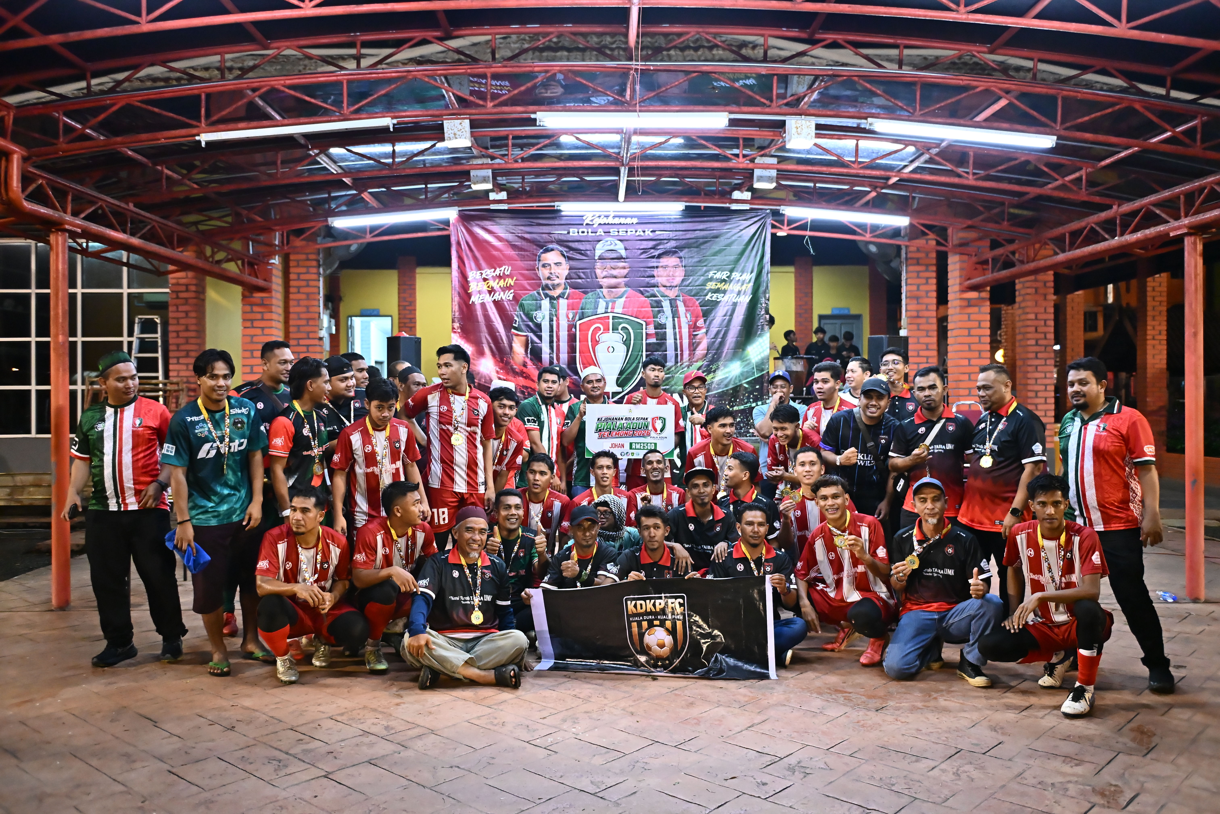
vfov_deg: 41.1
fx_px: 1084
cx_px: 610
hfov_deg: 58.7
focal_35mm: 32
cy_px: 407
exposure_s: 1/200
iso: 5000
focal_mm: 32
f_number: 3.2
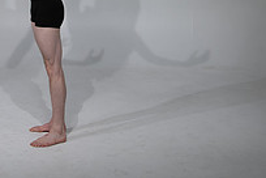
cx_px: 44
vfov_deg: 14.2
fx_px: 672
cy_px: -74
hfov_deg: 22.0
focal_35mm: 91
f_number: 4
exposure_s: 1/250
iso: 400
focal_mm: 32
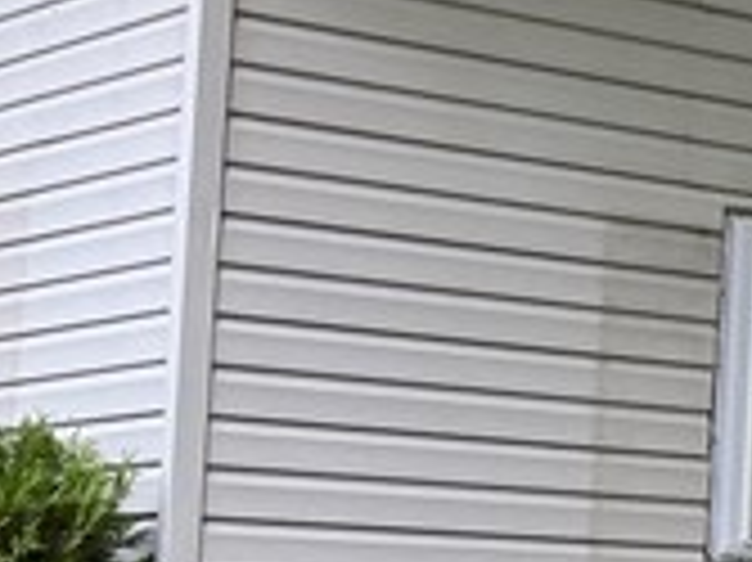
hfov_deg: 10.1
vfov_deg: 10.0
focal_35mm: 147
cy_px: 513
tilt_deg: +3.8
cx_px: 2224
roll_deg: -0.9
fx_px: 3191
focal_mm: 6.76
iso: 200
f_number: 1.78
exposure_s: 1/234
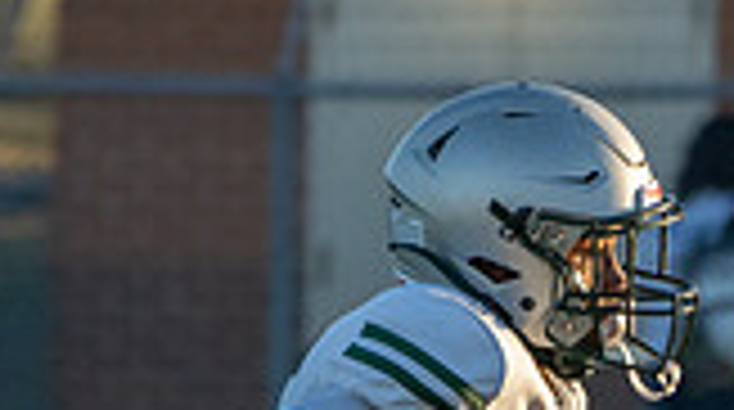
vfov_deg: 0.9
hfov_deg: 1.6
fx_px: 25548
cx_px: -5
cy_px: 410
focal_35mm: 1315
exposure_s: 1/1250
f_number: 5.6
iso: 1000
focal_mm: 212
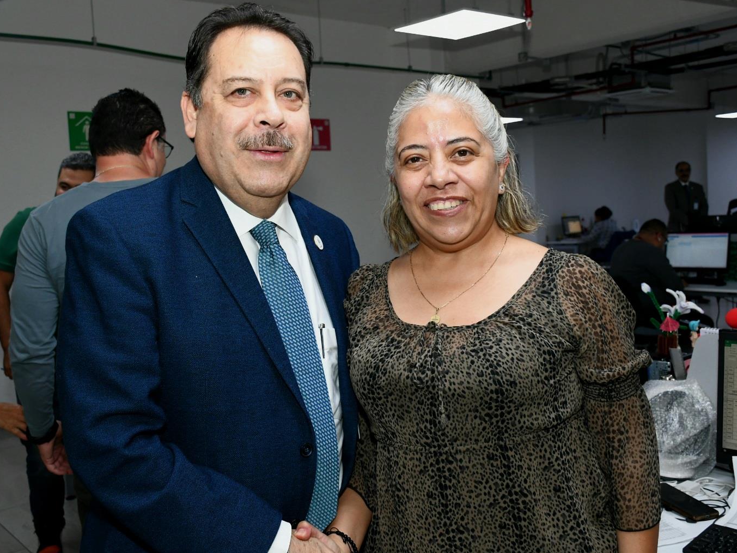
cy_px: 272
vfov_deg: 37.7
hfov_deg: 49.0
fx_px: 809
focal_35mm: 38
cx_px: 358
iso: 1600
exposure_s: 1/125
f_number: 5.6
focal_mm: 22
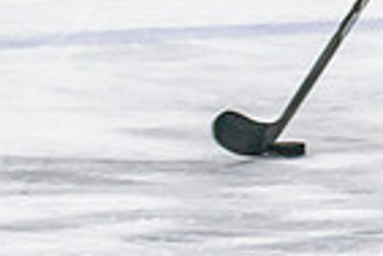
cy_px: -145
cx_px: 826
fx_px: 9510
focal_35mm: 894
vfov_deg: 1.5
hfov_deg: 2.3
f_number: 2.8
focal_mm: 100
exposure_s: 1/640
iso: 640
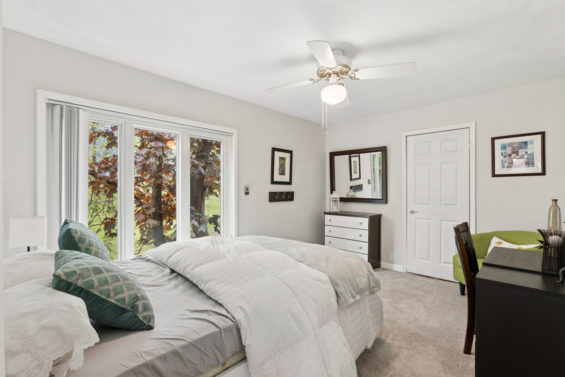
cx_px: 282
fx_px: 251
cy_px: 188
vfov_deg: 73.7
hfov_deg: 96.7
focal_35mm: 16
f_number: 9
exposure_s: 1/8
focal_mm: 16
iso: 400
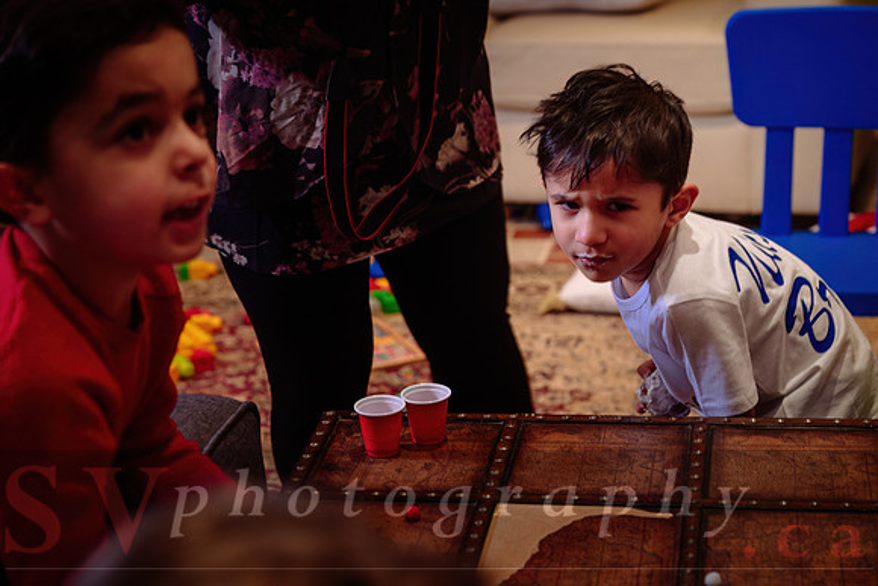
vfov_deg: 17.9
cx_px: 477
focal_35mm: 76
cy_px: 319
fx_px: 1856
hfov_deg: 26.6
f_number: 4.5
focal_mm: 70
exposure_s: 1/50
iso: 500
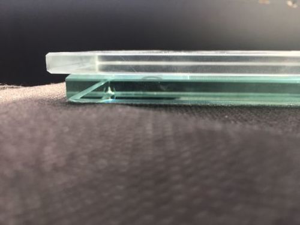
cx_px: 150
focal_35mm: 29
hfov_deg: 61.7
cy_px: 112
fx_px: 251
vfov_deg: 48.2
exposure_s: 1/100
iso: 40
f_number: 2.2
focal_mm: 4.15
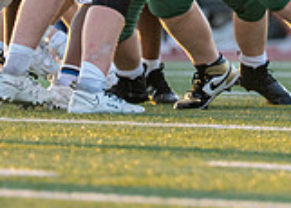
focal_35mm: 1011
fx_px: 8356
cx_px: 361
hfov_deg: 2.0
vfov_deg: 1.4
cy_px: -147
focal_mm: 200
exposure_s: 1/1600
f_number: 2.8
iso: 500
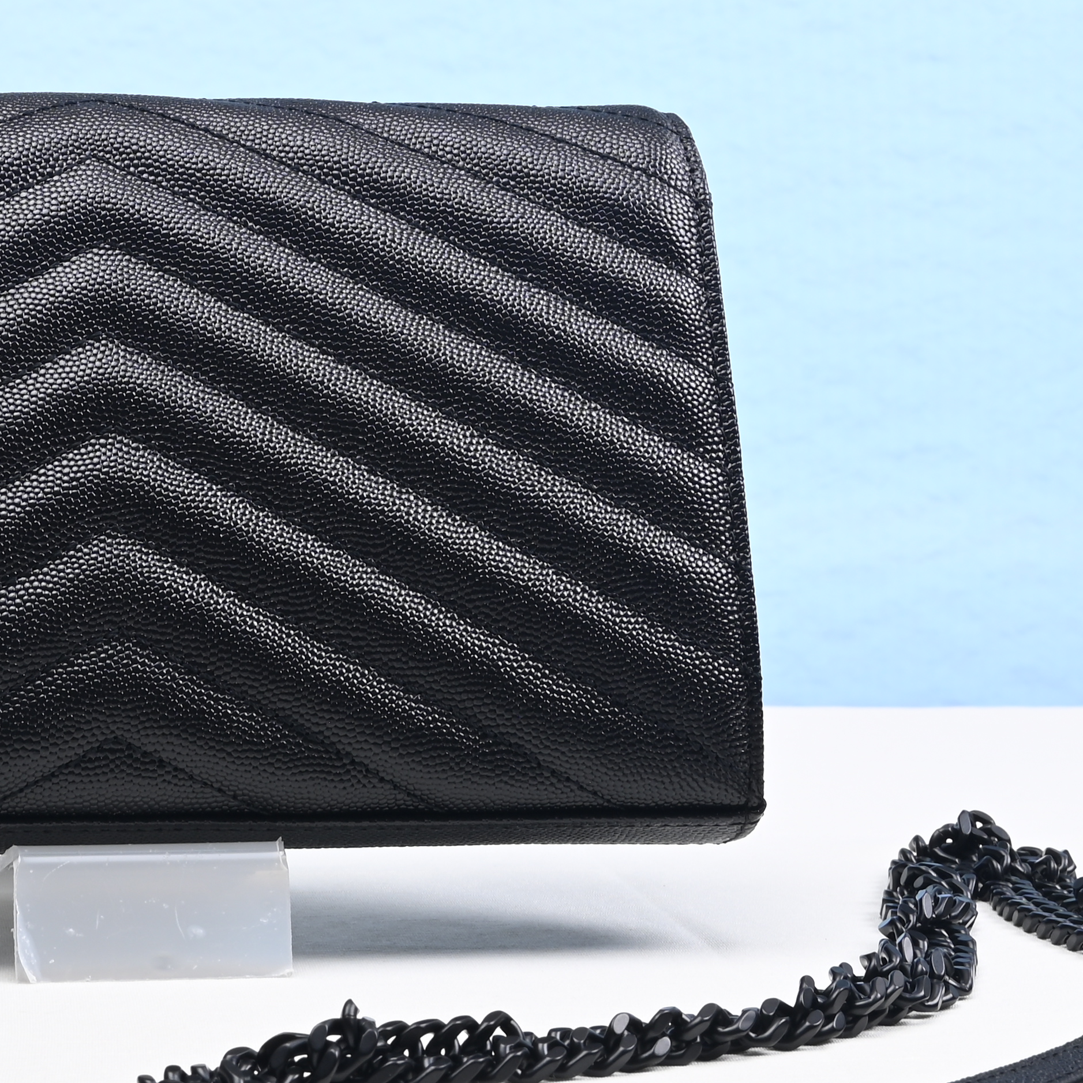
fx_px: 3858
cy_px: -56
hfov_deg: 16.0
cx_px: 387
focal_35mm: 109
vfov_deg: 15.6
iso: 100
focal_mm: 40
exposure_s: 1/2
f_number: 16
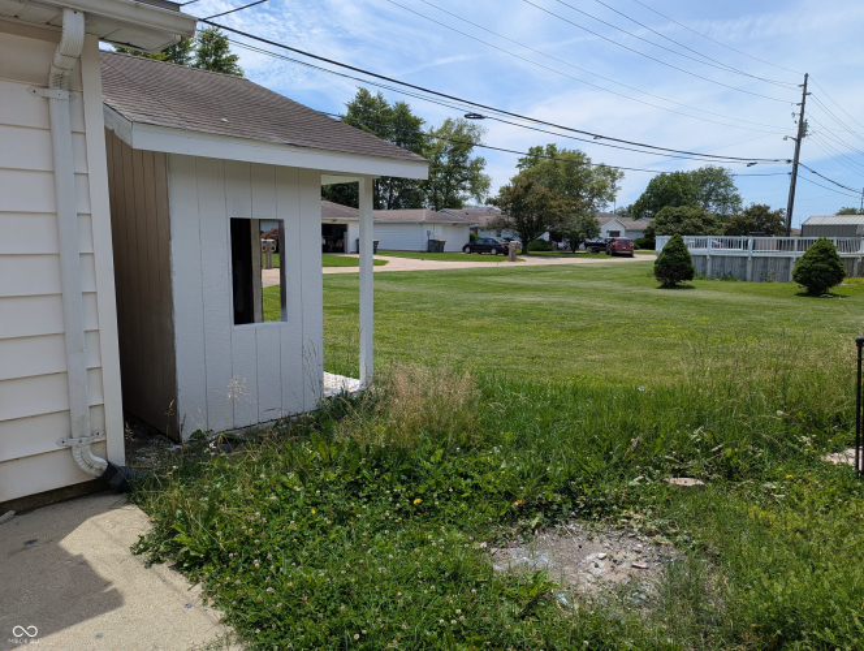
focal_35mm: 24
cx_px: 432
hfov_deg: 71.5
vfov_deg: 56.9
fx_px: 600
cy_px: 326
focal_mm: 6.81
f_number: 1.85
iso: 46
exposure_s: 1/2463
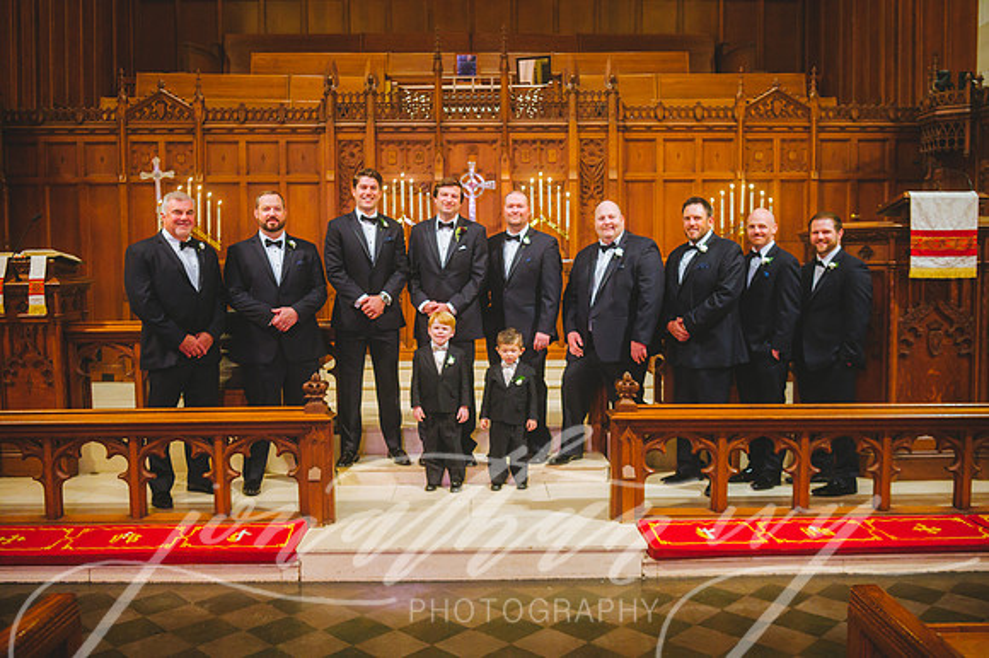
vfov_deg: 41.1
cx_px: 494
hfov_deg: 58.7
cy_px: 329
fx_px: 879
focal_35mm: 32
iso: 2500
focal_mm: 32
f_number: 4
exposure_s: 1/100
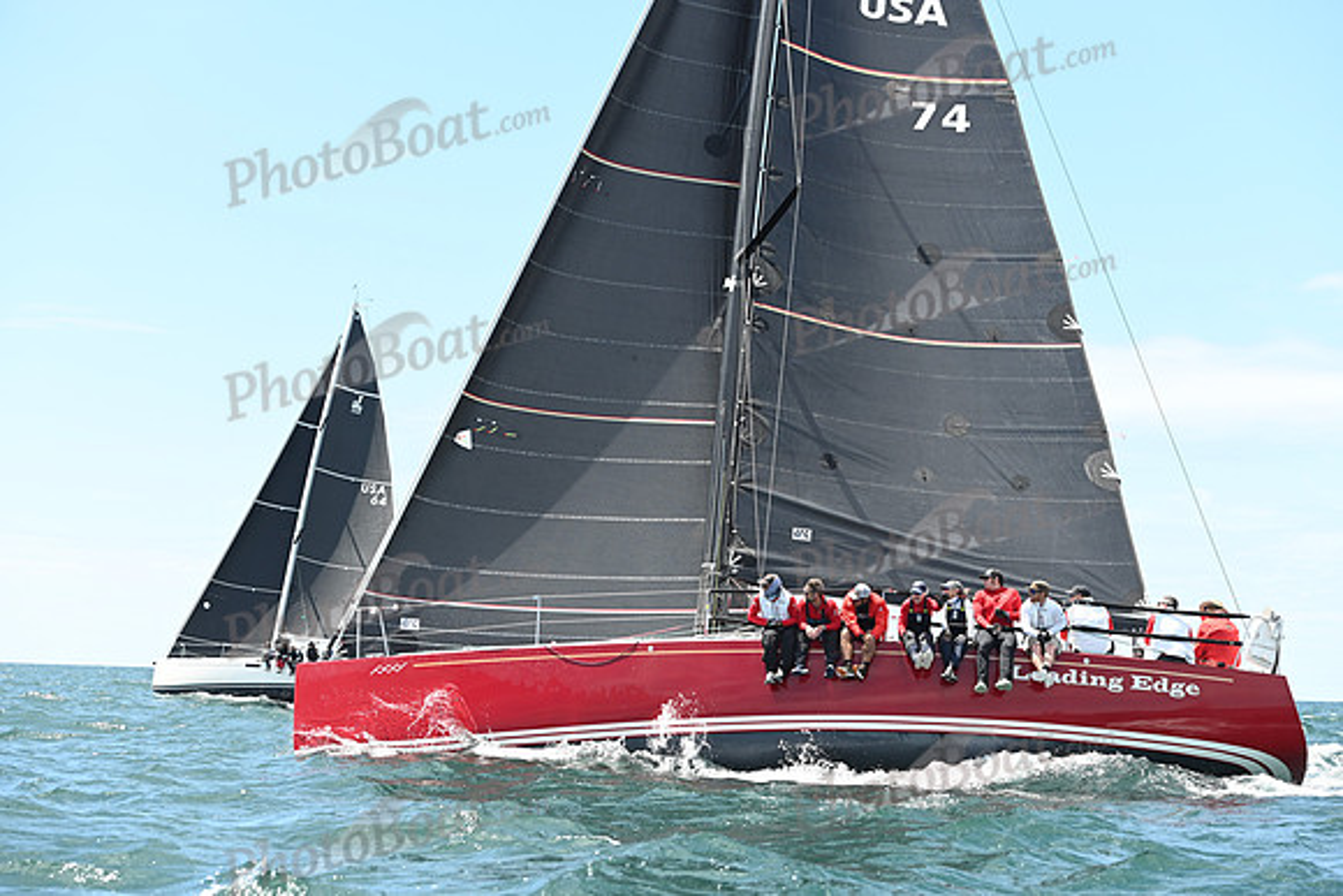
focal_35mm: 80
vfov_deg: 17.1
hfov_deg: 25.4
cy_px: 448
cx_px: 672
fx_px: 2985
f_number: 5
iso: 320
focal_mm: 80
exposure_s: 1/1000
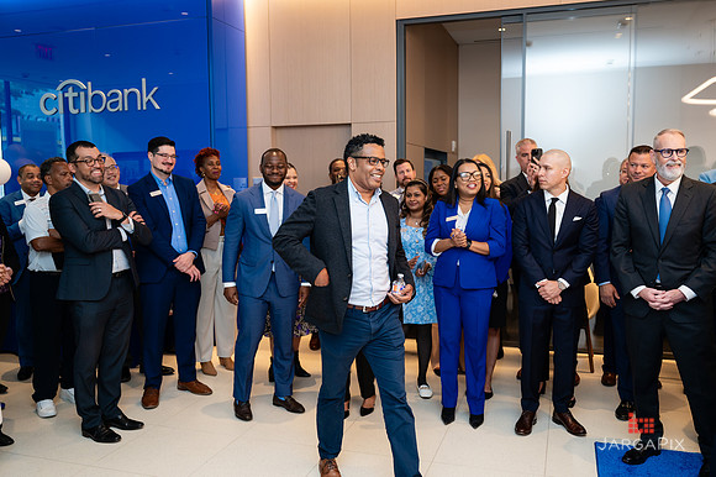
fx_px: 626
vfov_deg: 41.7
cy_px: 238
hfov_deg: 59.5
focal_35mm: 31
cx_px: 358
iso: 500
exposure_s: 1/200
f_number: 3.2
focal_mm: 30.5
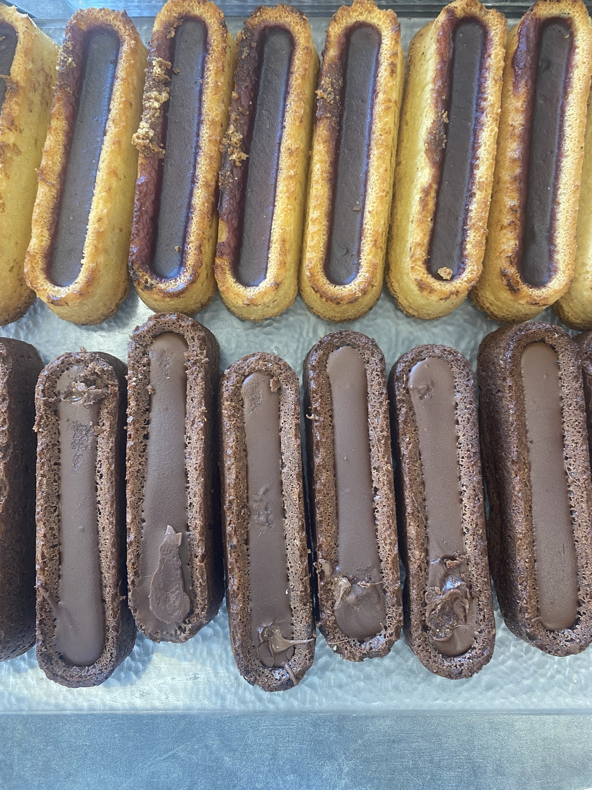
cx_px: 296
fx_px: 593
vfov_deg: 67.3
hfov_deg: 53.1
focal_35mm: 26
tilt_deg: -84.7
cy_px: 395
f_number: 1.8
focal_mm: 4.25
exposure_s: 1/50
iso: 100
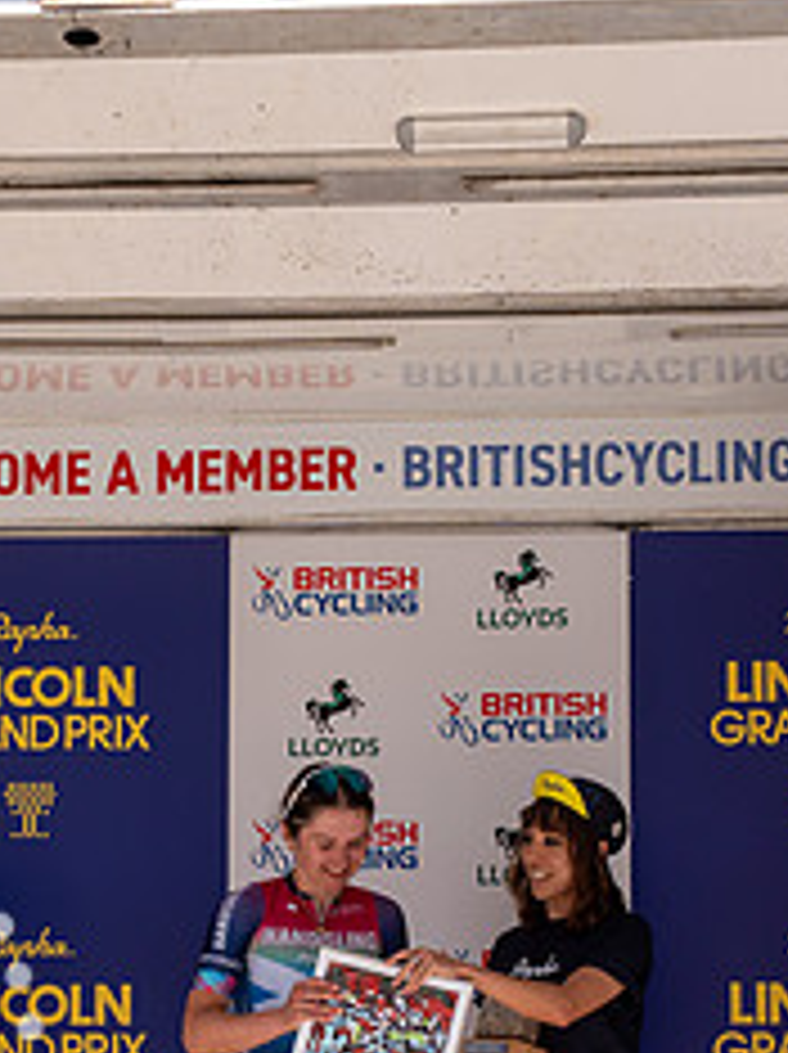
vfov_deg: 15.8
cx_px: 324
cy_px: 857
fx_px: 3771
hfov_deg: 11.9
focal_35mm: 124
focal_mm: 52
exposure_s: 1/800
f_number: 4
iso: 100
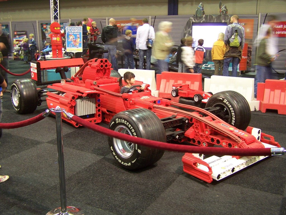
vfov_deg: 37.7
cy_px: 108
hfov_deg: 49.0
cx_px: 143
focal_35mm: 38
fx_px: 314
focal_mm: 6.3
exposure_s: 1/3
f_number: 2.8
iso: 80
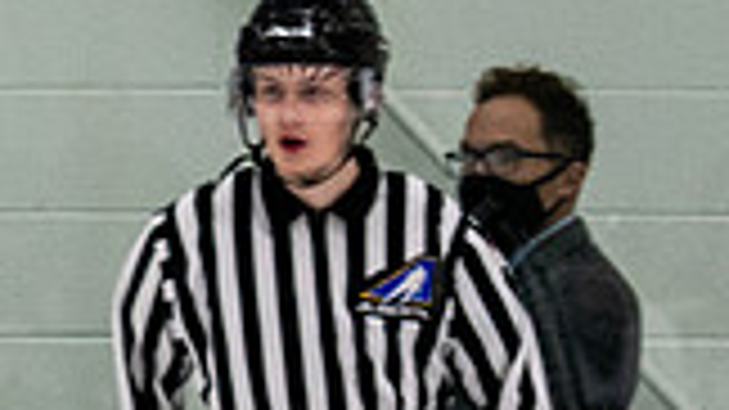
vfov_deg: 1.3
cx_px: -984
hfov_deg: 2.3
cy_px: 635
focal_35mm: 919
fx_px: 17759
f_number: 2.8
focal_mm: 110
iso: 1600
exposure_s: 1/640
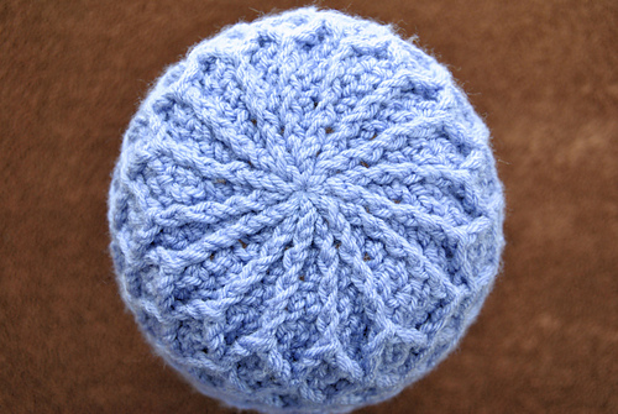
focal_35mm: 60
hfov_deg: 33.4
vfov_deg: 22.7
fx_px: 1032
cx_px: 309
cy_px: 207
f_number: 4.5
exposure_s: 1/40
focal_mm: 40
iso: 400
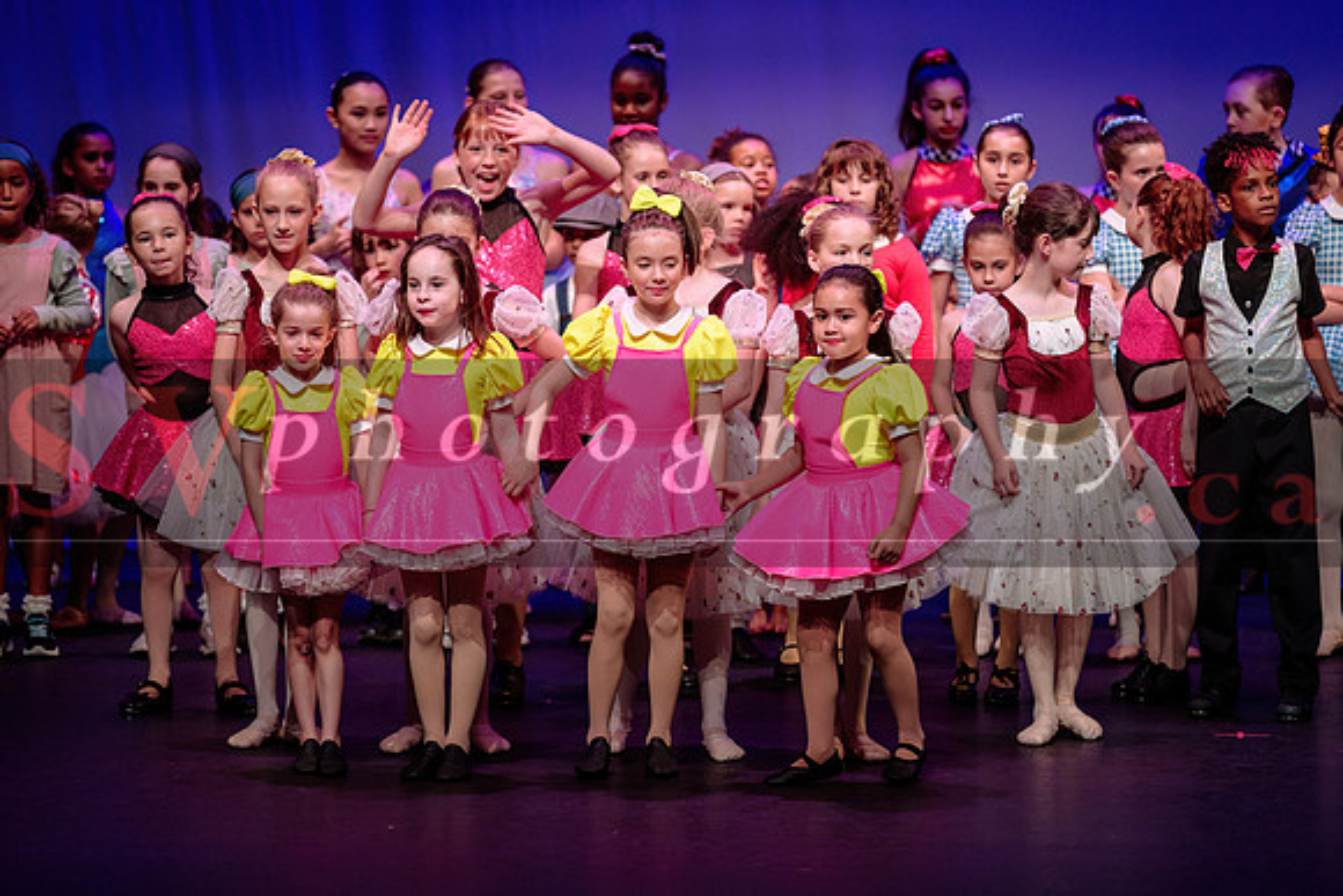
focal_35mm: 204
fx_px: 7597
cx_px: 672
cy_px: 448
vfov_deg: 6.8
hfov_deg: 10.1
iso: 1000
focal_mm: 200
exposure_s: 1/640
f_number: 2.8
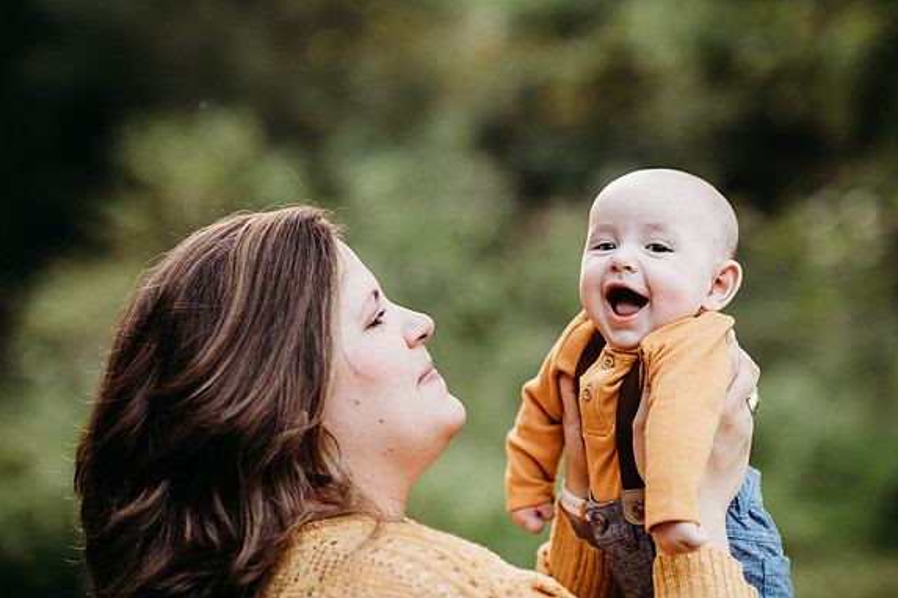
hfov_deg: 23.6
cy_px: 301
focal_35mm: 86
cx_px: 453
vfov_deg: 15.9
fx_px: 2145
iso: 320
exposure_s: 1/200
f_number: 2.2
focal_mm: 85
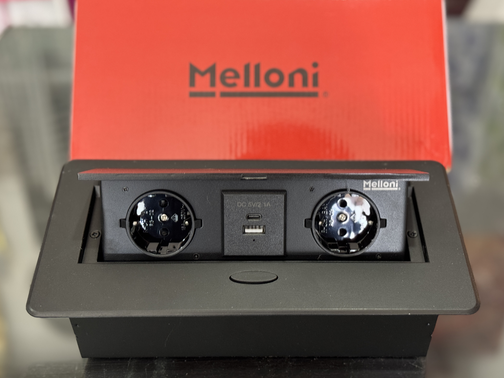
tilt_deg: -34.7
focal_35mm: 50
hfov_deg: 38.2
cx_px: 256
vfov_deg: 29.1
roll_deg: +0.8
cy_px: 182
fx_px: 728
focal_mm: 6.76
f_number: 1.78
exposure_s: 1/50
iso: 250
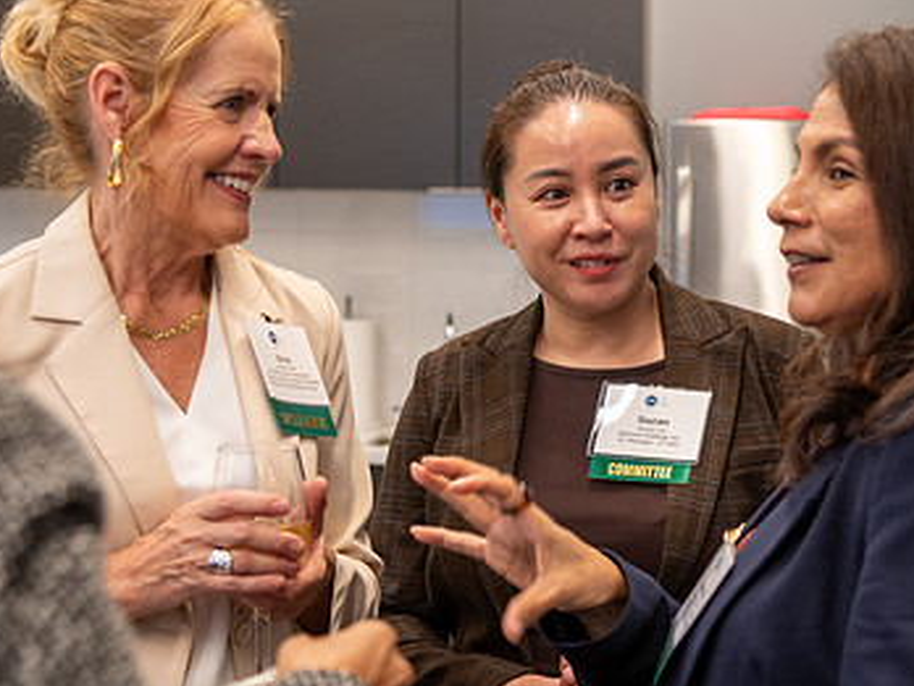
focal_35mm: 80
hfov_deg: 24.3
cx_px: 575
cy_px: 357
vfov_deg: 18.4
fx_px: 2112
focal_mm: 50
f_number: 4
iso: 1600
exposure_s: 1/125
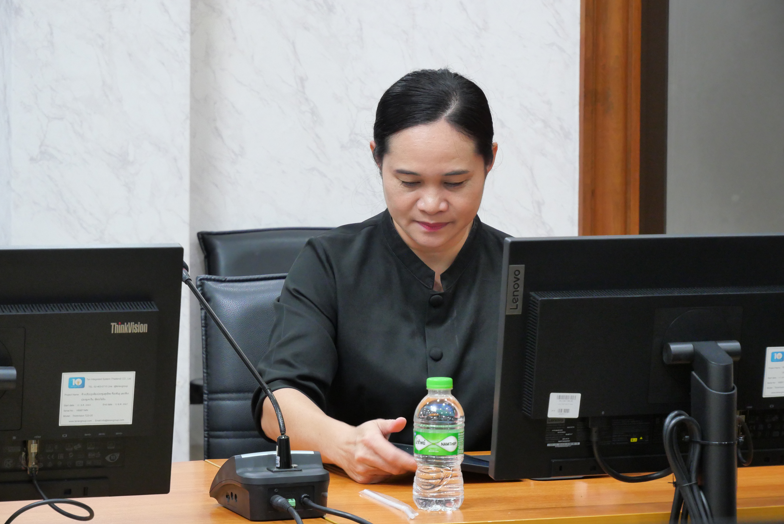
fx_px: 2724
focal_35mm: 125
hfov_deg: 16.4
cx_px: 390
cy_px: 261
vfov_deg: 11.0
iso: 2000
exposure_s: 1/25
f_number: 5.6
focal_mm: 60
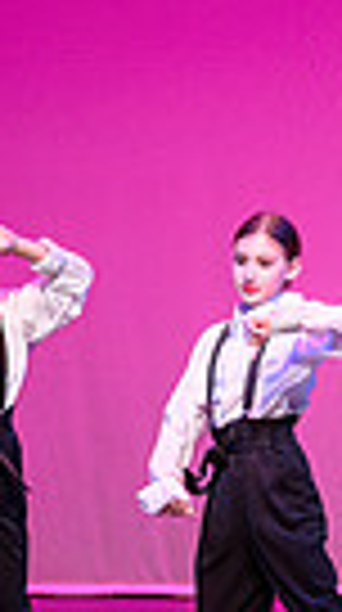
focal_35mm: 435
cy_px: 319
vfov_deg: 5.0
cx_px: 376
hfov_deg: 2.8
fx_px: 7048
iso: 800
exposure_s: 1/500
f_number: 2.8
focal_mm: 90
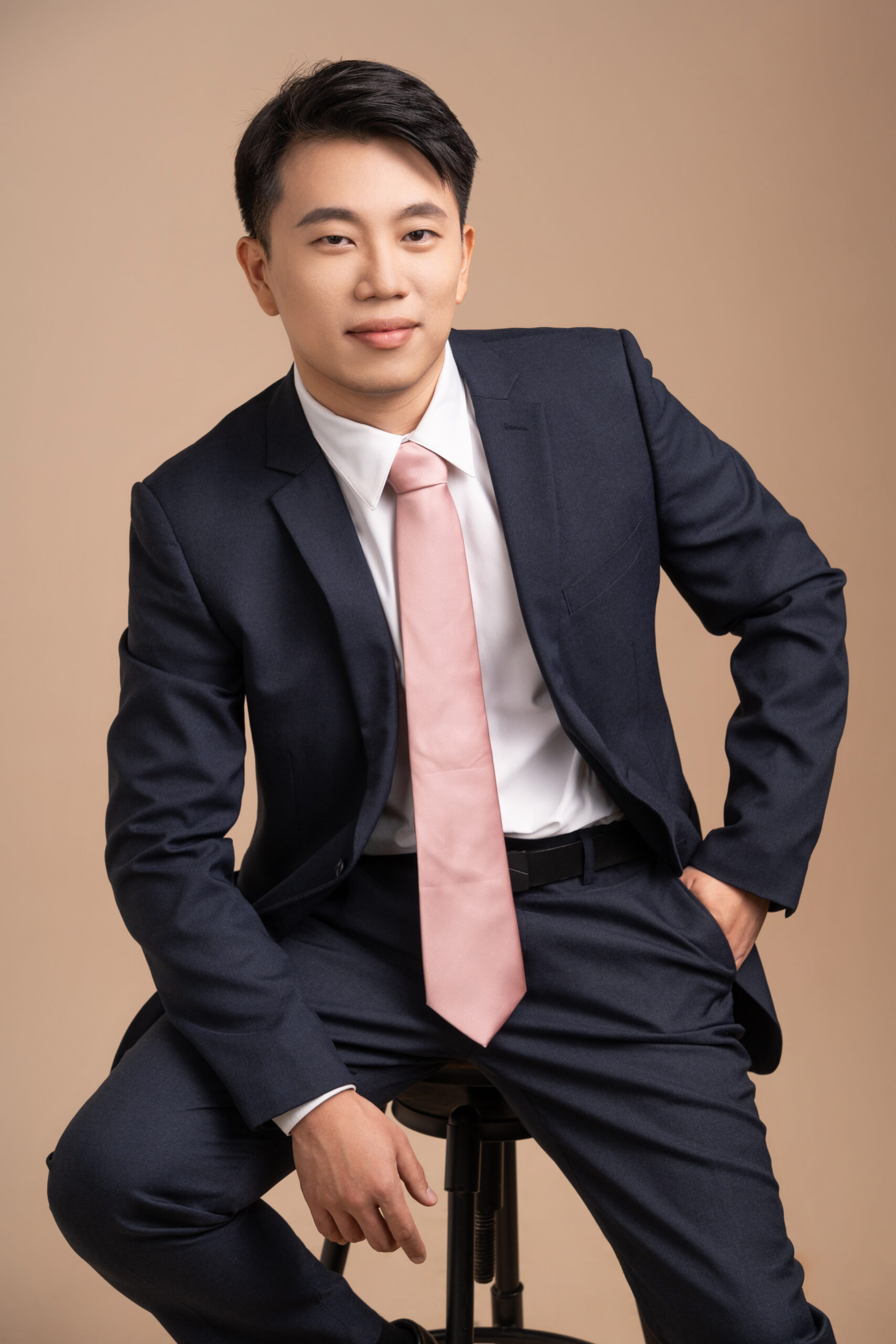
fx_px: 3173
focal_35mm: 85
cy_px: 672
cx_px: 448
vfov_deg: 23.9
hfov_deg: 16.1
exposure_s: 1/125
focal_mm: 85
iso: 250
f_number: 8
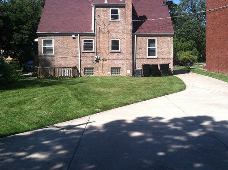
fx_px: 289
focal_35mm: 44
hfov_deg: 42.8
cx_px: 135
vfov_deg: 32.7
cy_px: 65
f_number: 2.8
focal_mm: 3.85
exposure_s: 1/1200
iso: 80
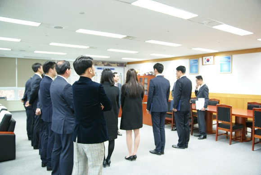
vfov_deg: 43.7
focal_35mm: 30
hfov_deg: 61.9
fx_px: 218
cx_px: 130
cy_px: 88
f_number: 2.8
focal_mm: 20
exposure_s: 1/15
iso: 400
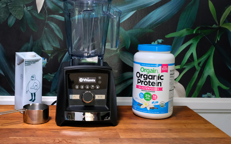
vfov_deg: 25.7
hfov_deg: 40.0
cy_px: 46
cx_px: 84
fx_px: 315
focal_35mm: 50
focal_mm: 23
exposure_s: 1/20
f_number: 4
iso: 3200
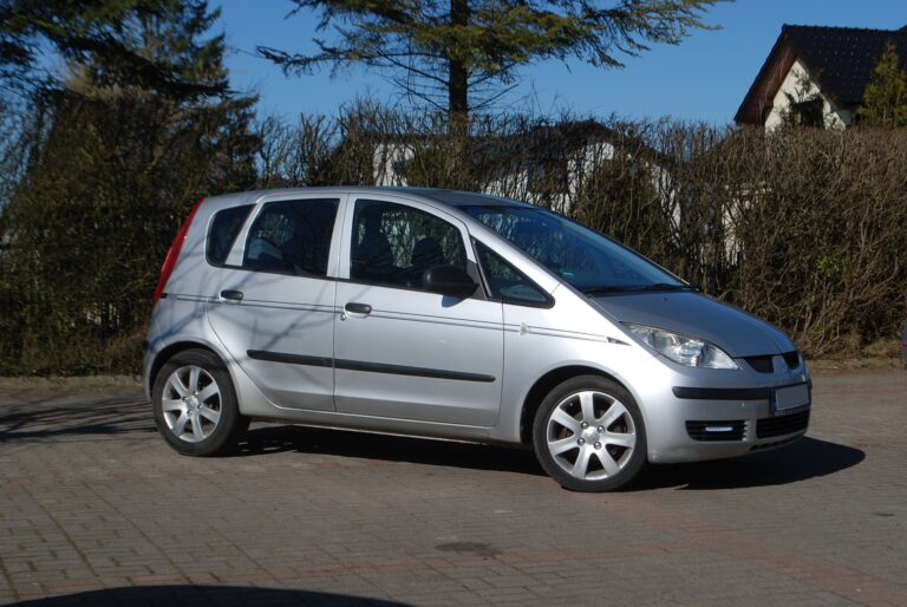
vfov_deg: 20.7
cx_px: 454
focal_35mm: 66
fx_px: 1665
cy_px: 304
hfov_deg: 30.5
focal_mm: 44
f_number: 10
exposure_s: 1/400
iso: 100
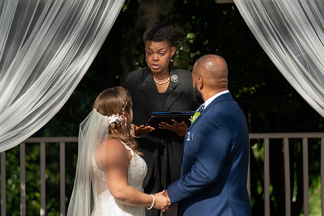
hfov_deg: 10.1
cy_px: 117
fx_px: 1834
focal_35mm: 204
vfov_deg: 6.7
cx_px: 159
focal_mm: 186
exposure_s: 1/400
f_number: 4
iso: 50
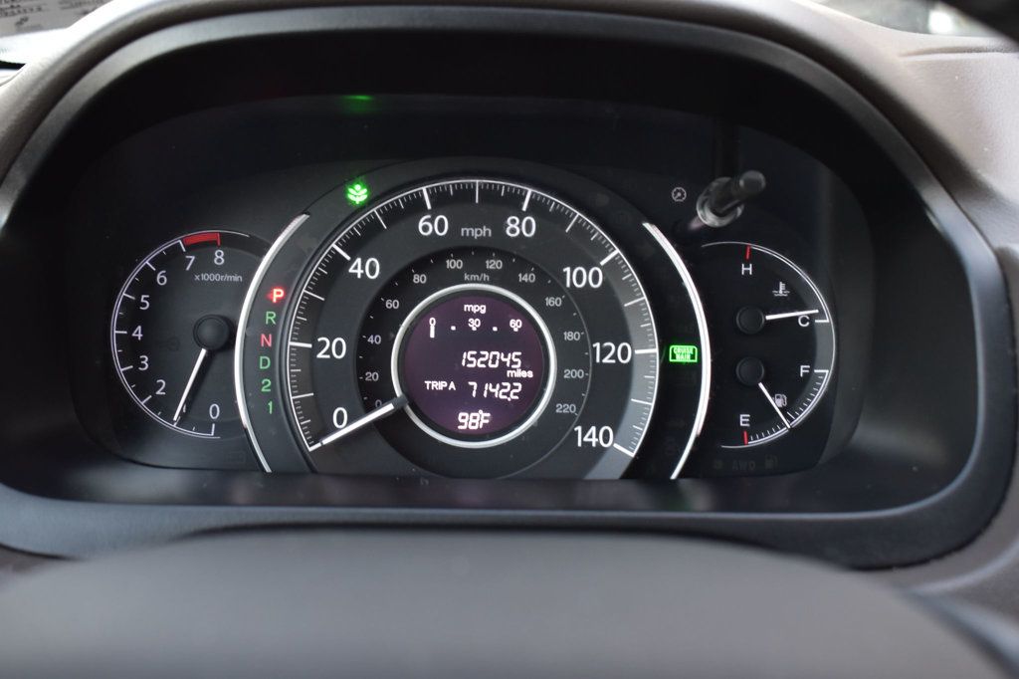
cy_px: 340
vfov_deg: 31.9
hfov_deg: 46.4
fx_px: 1188
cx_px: 510
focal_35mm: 42
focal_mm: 28
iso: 800
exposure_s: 1/15
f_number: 6.3
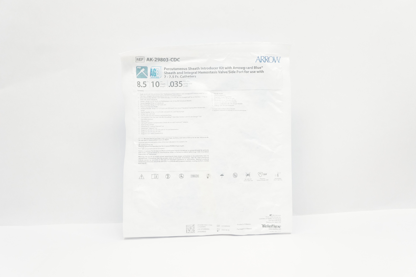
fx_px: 502
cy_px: 138
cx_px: 208
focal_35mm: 44
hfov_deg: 45.0
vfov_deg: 30.8
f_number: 6.3
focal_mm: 29
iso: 800
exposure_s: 1/60
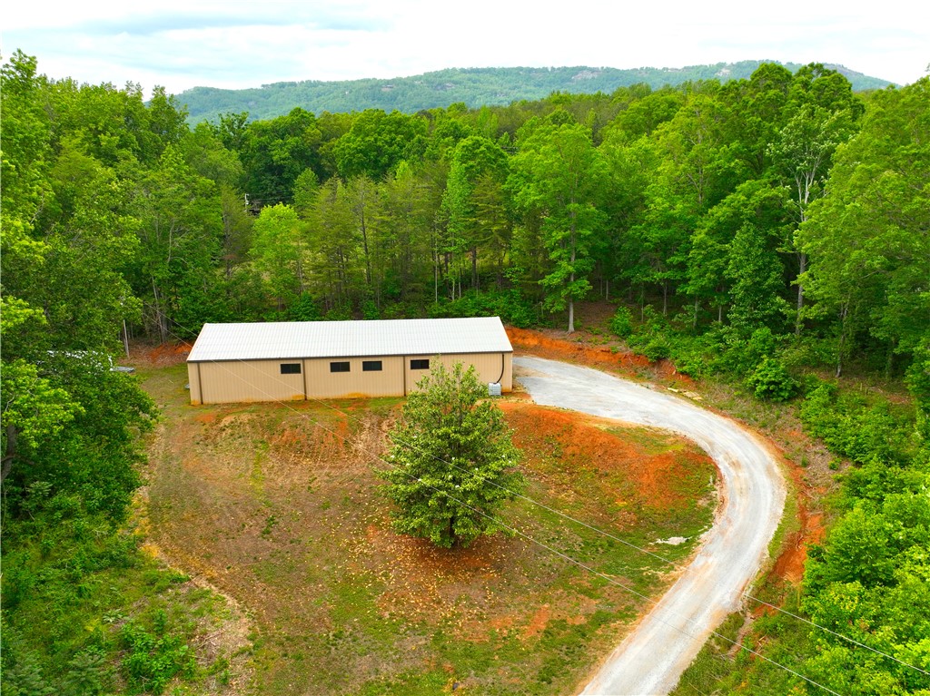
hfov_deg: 71.6
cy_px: 348
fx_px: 644
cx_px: 465
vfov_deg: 56.8
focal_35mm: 24
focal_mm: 12.29
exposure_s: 1/240
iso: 210
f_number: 2.8
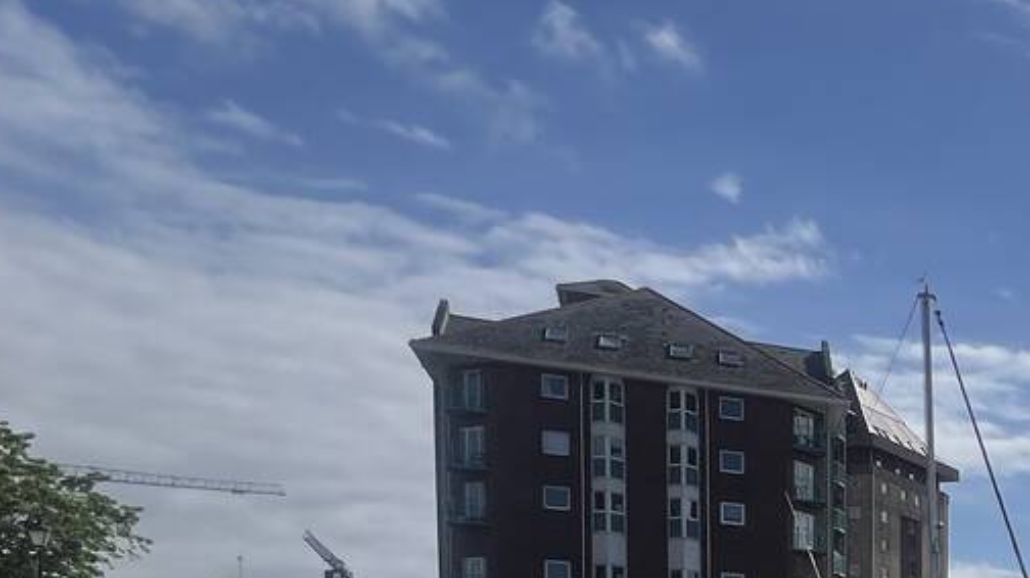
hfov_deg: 33.1
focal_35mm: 45
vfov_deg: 22.2
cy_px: 848
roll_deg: -1.2
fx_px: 1228
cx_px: 1349
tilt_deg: -3.2
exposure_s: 1/5000
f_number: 1.8
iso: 32
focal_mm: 1.57
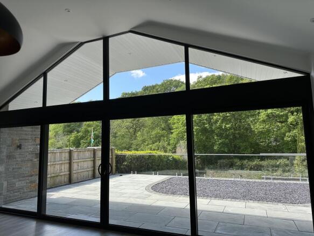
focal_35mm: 24
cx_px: 157
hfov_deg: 71.6
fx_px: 218
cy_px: 118
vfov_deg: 56.8
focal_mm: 6.86
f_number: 1.78
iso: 80
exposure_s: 1/887
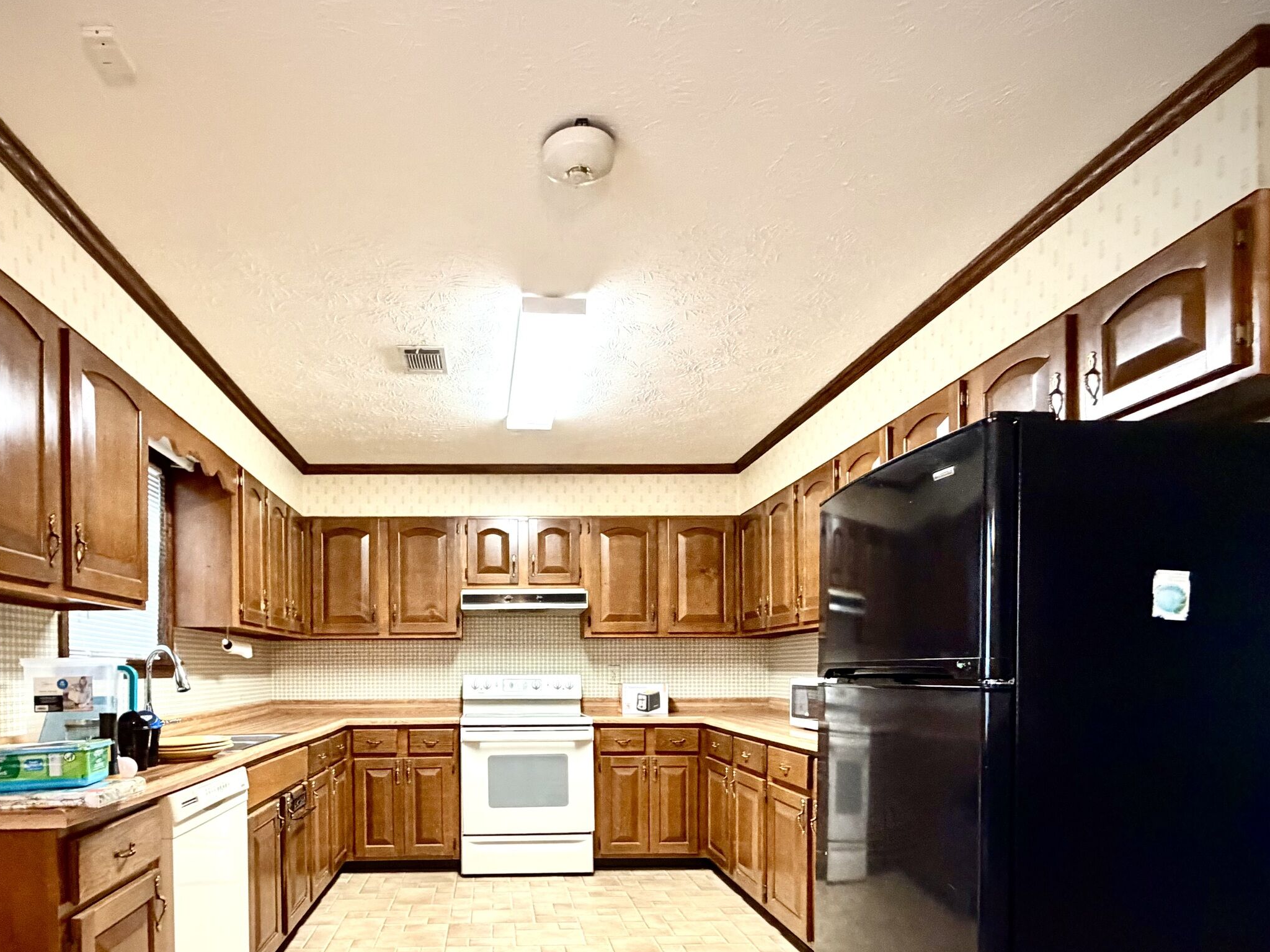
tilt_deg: -0.5
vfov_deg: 60.9
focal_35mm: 21
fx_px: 770
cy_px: 678
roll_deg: -0.4
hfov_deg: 78.1
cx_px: 507
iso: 640
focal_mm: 2.22
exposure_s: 1/60
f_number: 2.2
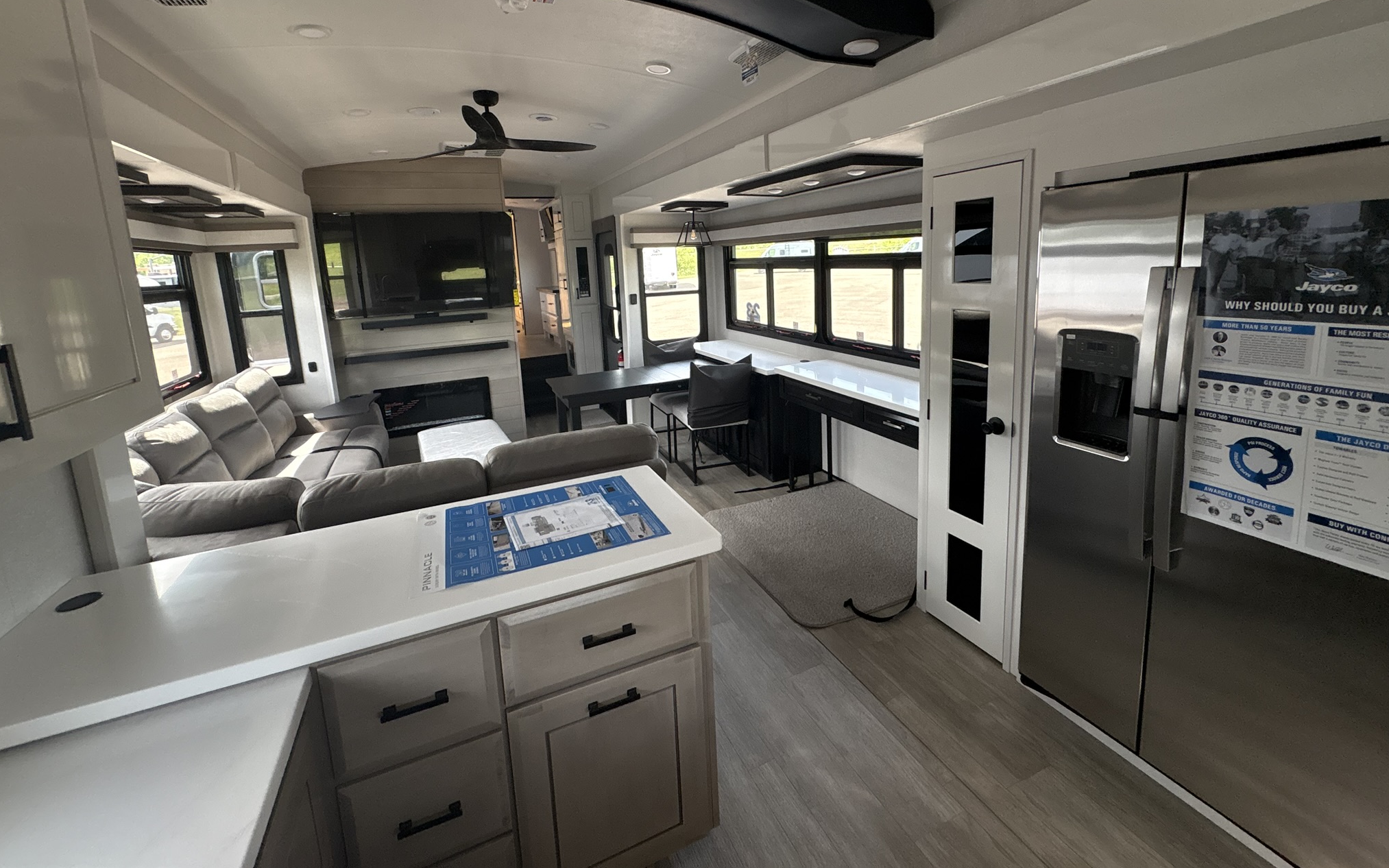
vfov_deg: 73.9
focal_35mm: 15
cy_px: 344
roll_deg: +5.0
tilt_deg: -8.6
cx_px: 696
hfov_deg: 101.5
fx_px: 568
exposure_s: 1/92
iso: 250
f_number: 2.2
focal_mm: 2.22
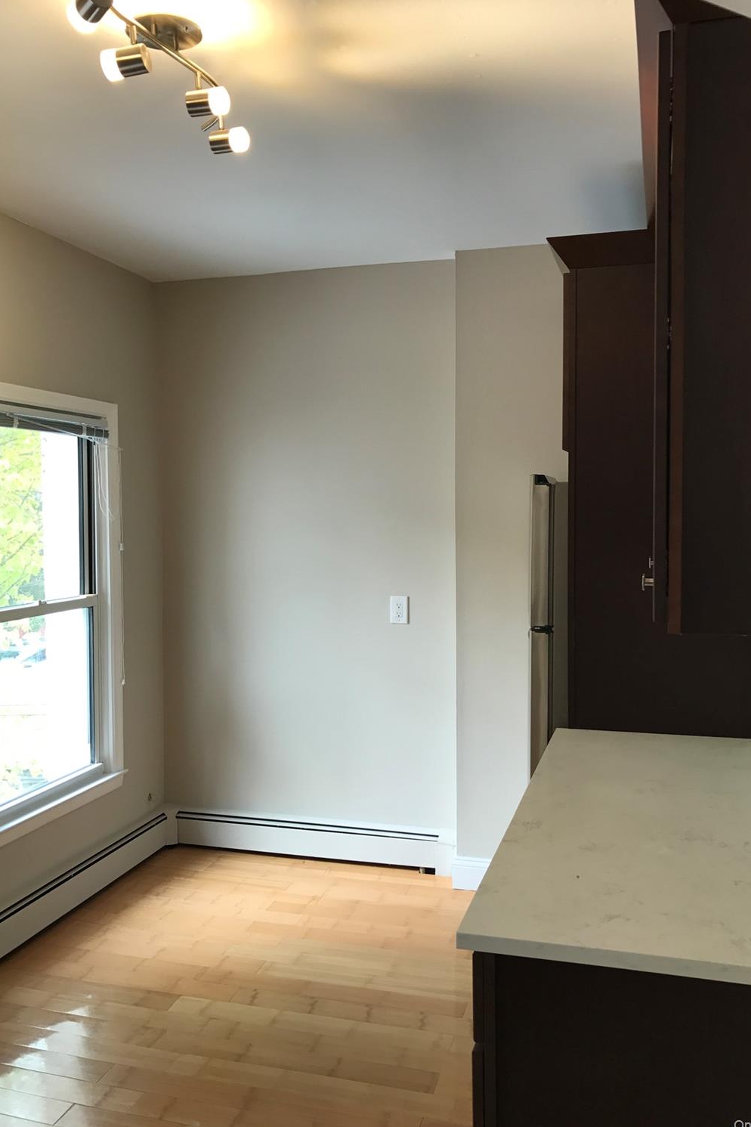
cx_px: 385
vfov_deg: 61.9
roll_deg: -0.2
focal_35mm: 30
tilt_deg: -1.8
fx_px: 939
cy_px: 555
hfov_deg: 43.6
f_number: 1.8
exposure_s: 1/40
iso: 25
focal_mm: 3.99
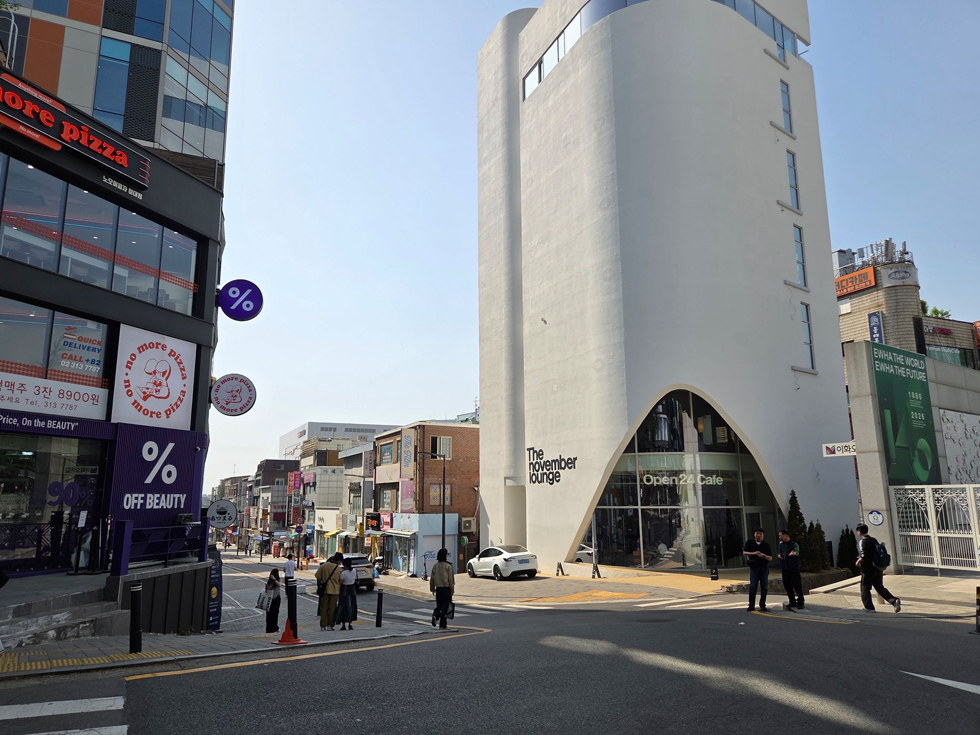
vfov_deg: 58.9
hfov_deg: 73.9
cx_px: 490
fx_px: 651
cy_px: 368
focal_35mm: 23
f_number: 1.8
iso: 80
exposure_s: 1/5004
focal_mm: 5.4
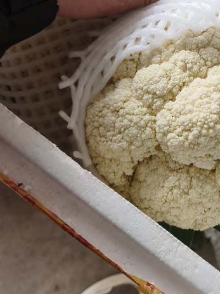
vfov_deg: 35.7
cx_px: 225
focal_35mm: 53
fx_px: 449
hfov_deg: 26.0
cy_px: 88
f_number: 1.75
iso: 154
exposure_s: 1/100
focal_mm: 5.5
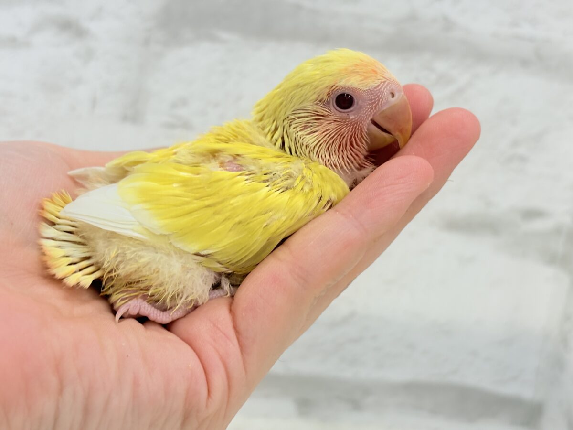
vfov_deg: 28.0
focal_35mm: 52
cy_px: 215
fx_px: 861
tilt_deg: -7.2
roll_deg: -6.0
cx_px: 286
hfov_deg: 36.8
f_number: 1.6
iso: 25
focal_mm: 5.96
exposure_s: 1/50
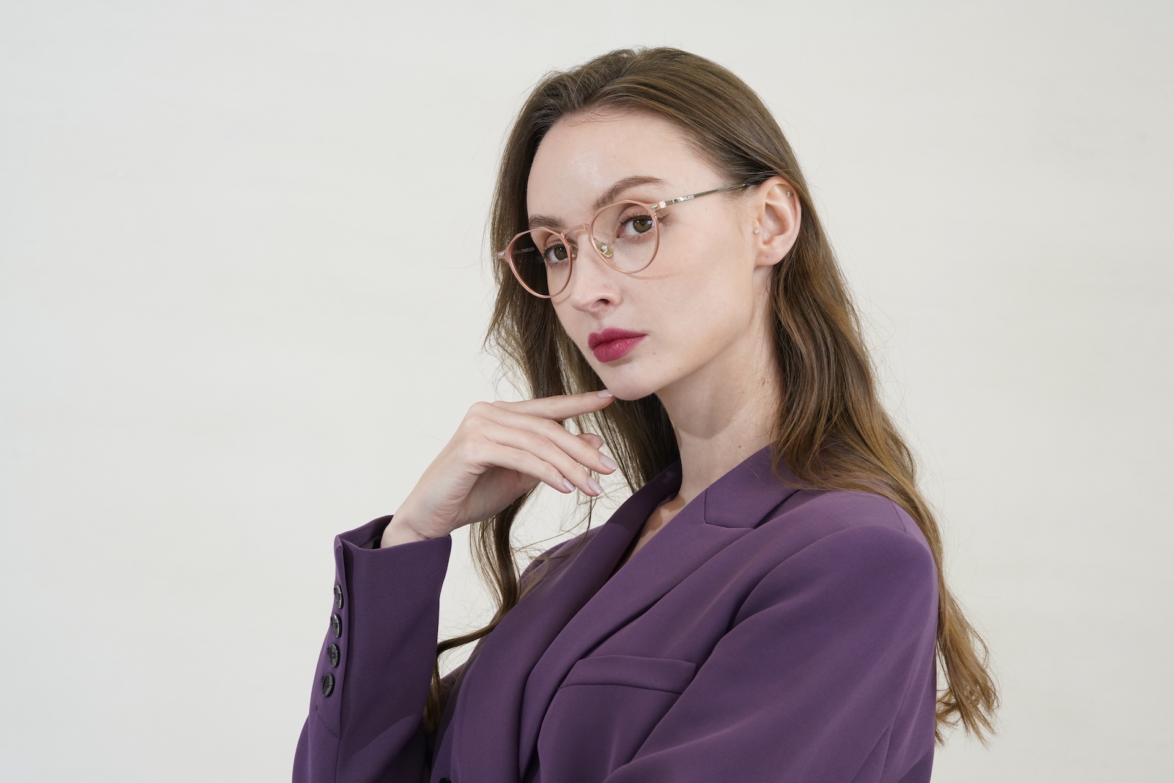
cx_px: 587
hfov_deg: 23.9
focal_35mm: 85
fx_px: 2772
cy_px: 392
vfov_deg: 16.1
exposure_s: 1/100
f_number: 9
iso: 1600
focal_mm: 85
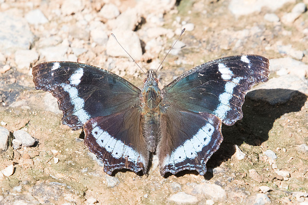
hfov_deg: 2.1
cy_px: 140
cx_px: 147
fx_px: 8550
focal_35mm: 1000
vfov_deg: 1.4
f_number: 11
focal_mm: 400
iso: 1000
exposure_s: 1/400
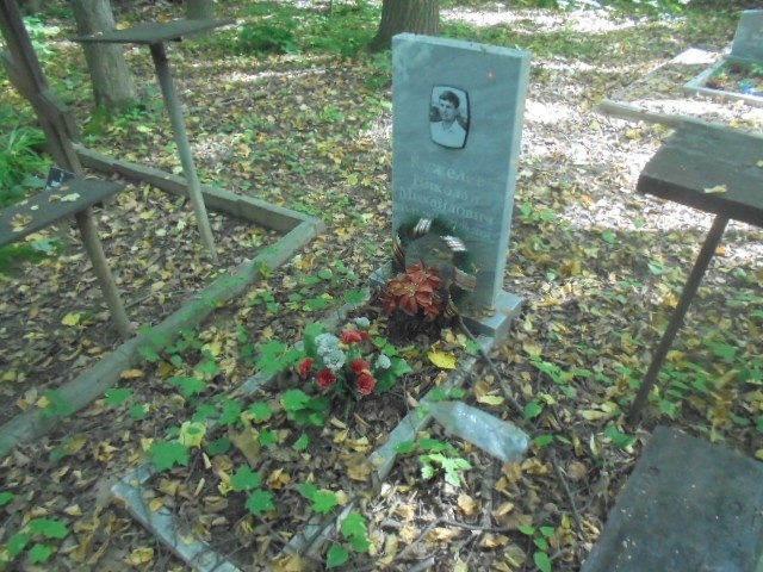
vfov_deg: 53.1
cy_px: 286
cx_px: 382
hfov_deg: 67.3
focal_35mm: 26
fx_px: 573
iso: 800
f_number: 3.5
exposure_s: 1/125
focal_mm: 4.6
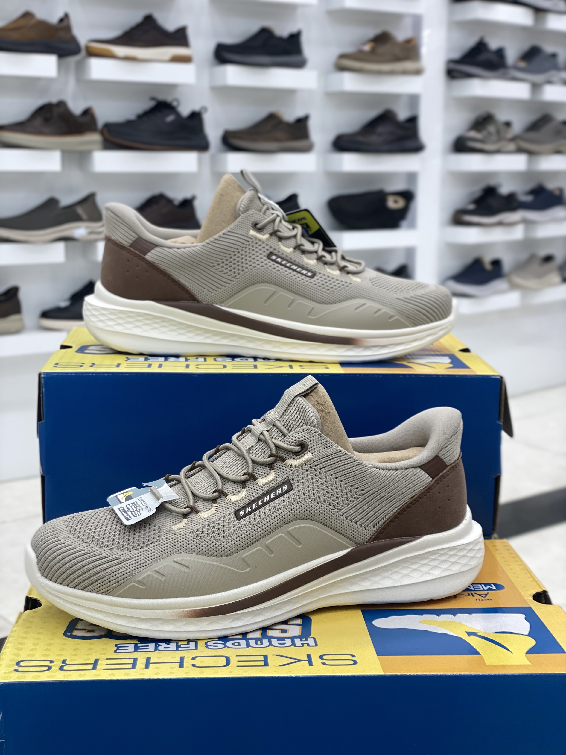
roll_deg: -0.7
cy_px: 378
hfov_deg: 28.0
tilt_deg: -8.7
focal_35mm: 52
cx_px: 283
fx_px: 1134
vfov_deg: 36.8
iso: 25
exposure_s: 1/100
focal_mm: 6
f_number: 2
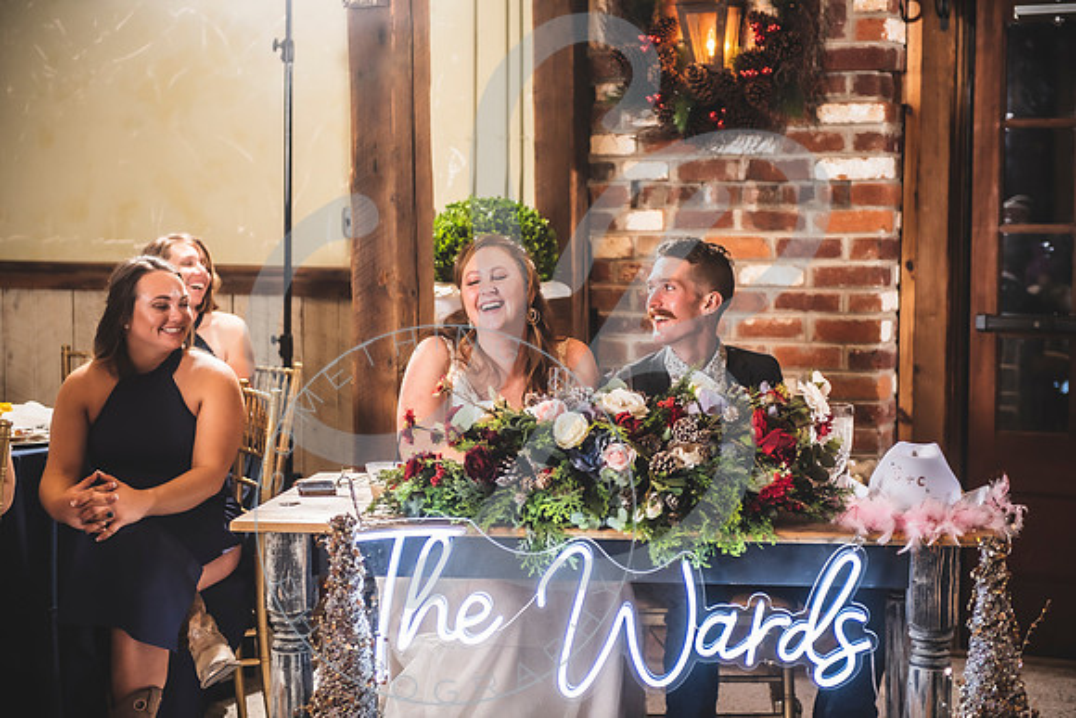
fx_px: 2093
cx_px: 538
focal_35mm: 70
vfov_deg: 19.5
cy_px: 359
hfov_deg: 28.8
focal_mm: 70
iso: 800
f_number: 2.8
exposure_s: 1/100
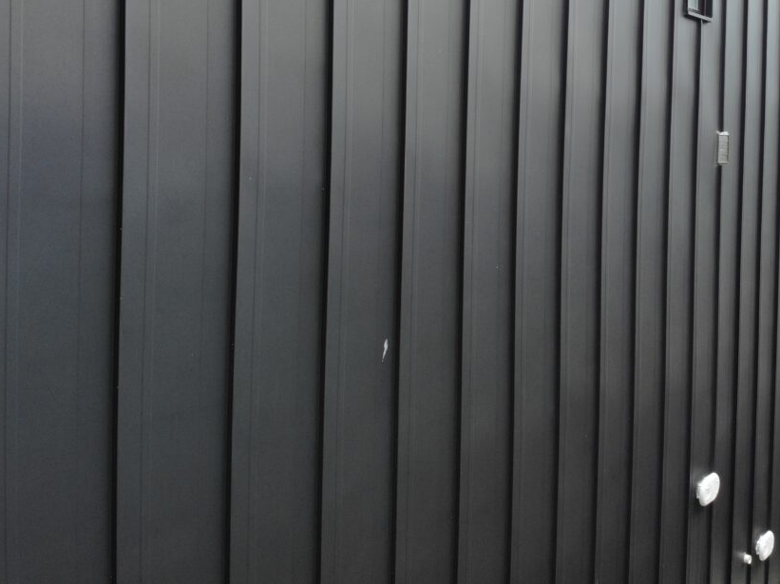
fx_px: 856
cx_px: 399
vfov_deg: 36.9
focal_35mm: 38
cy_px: 158
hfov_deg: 49.0
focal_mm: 4.5
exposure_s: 1/42.6
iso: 100
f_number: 2.8
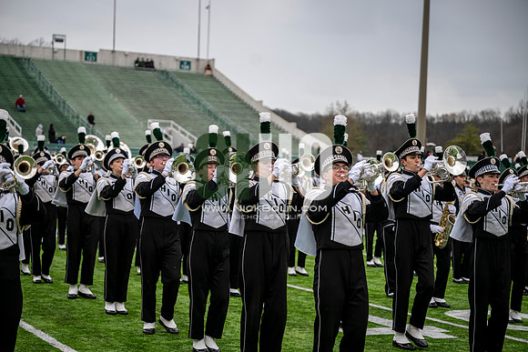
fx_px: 1027
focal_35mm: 70
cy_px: 176
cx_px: 264
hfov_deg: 28.8
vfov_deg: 19.5
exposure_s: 1/500
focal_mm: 70
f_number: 2.8
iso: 100
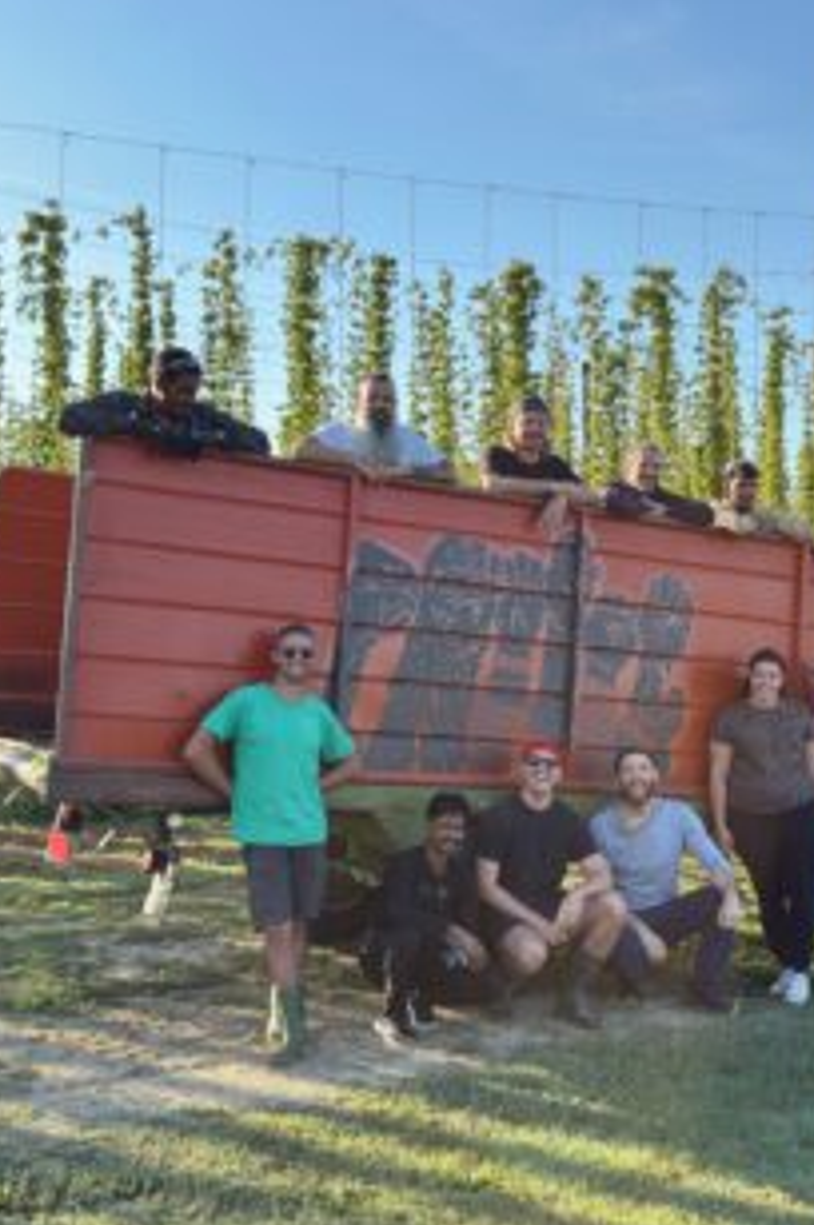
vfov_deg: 42.0
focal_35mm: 47
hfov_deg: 28.4
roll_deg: -0.5
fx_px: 1598
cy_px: 616
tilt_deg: +1.0
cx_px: 551
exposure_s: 1/1170
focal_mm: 6.76
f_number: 1.78
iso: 100
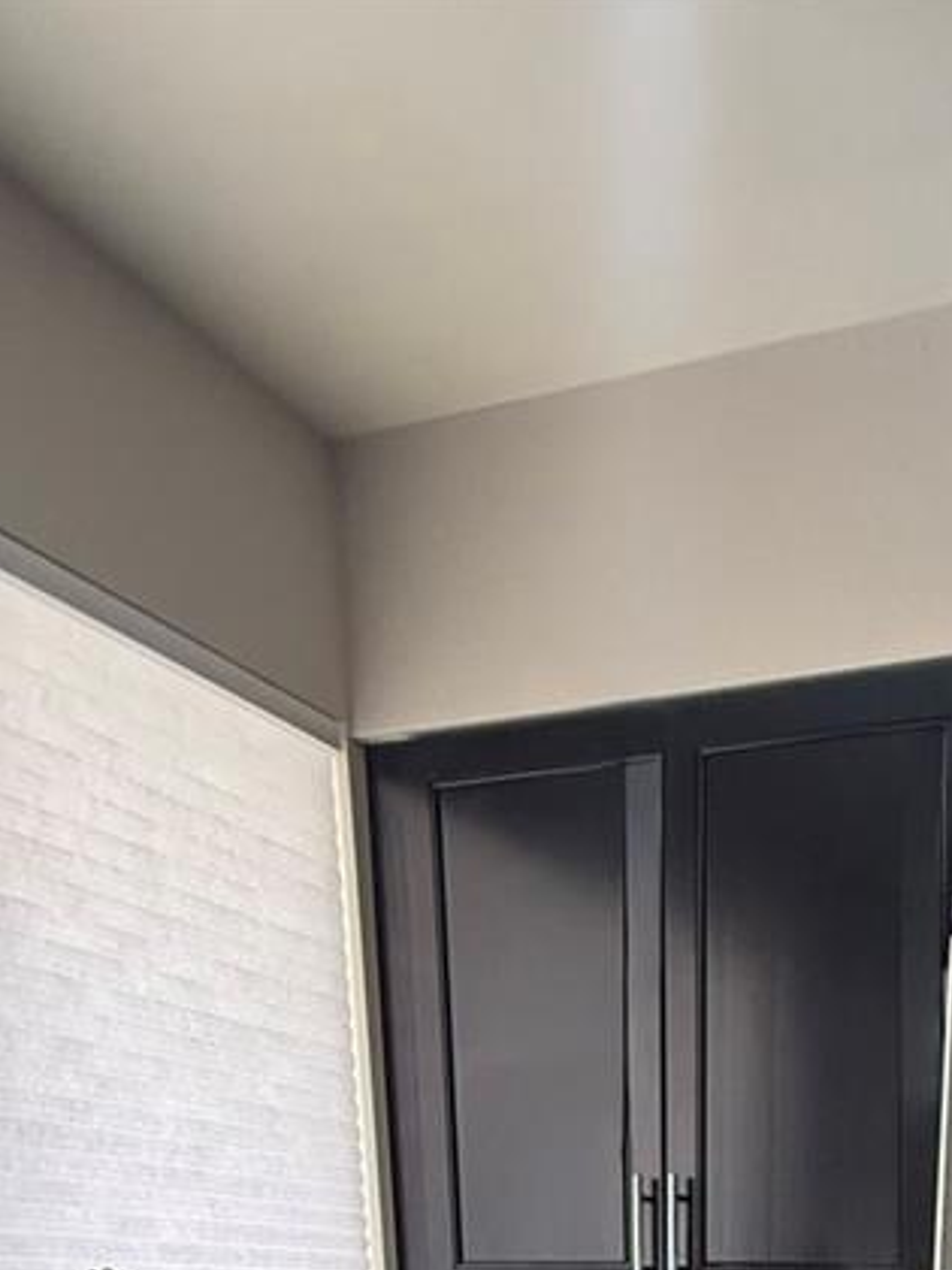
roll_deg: -1.0
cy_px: 1802
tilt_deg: -17.9
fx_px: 1467
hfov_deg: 34.7
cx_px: 777
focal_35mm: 40
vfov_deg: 30.9
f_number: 2.2
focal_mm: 2.22
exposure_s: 1/60
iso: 320
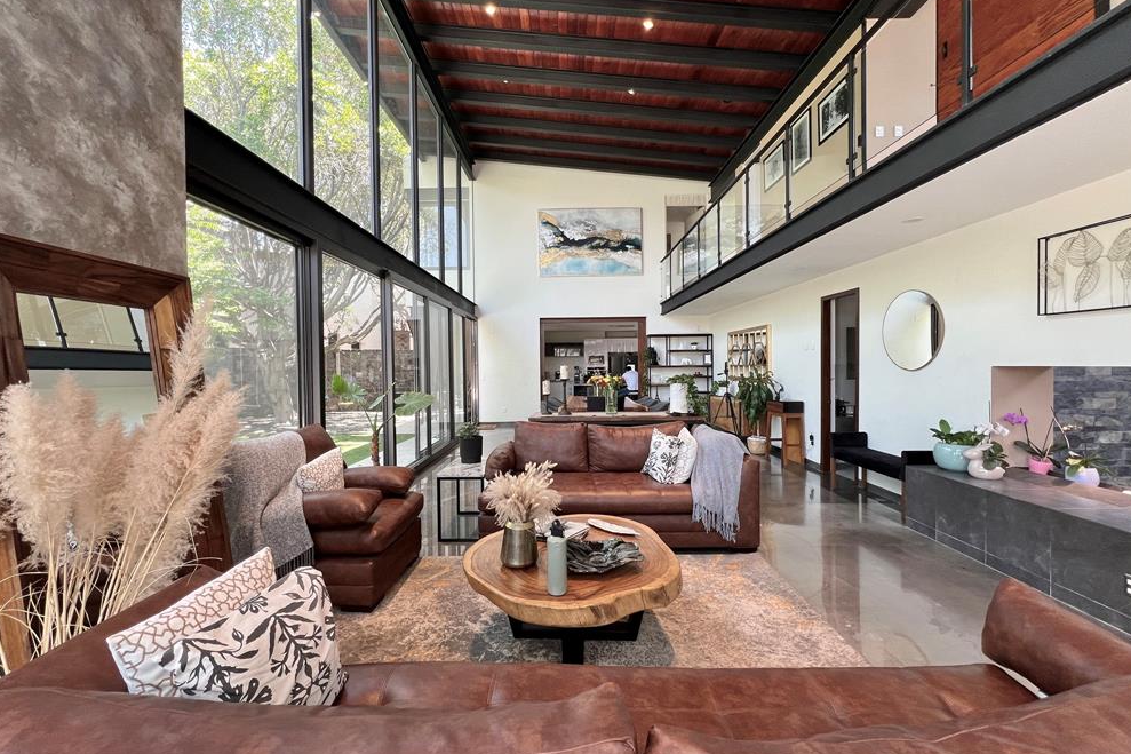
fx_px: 440
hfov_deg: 104.3
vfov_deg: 81.2
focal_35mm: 14
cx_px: 560
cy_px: 376
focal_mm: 1.57
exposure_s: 1/99
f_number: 1.8
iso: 64
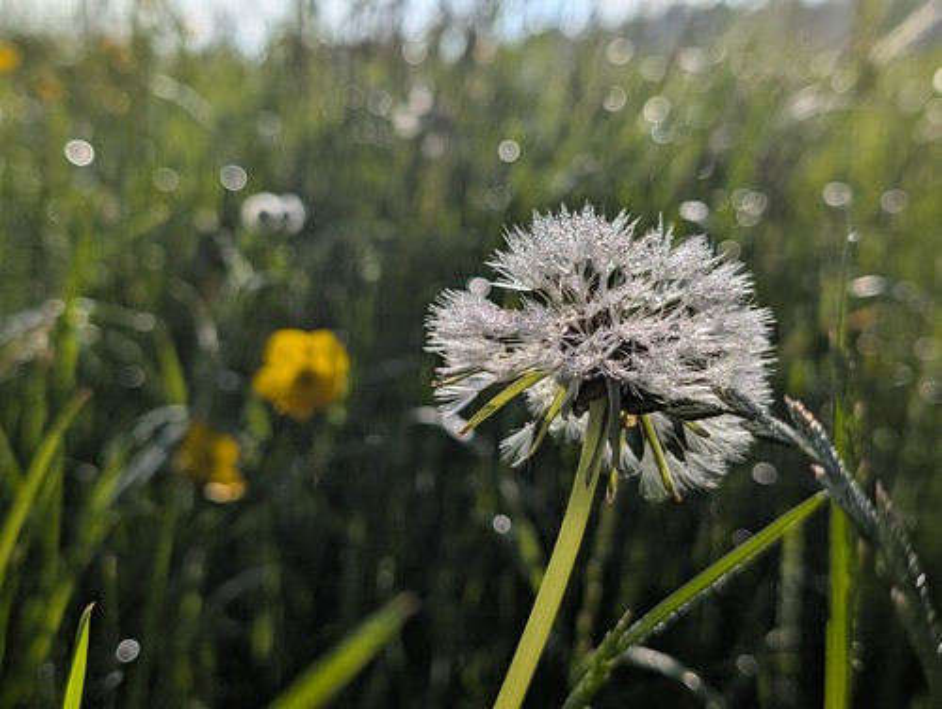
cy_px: 354
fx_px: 1335
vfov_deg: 29.7
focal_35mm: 49
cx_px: 471
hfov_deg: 38.9
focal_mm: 6.9
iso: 19
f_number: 1.68
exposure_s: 1/2294
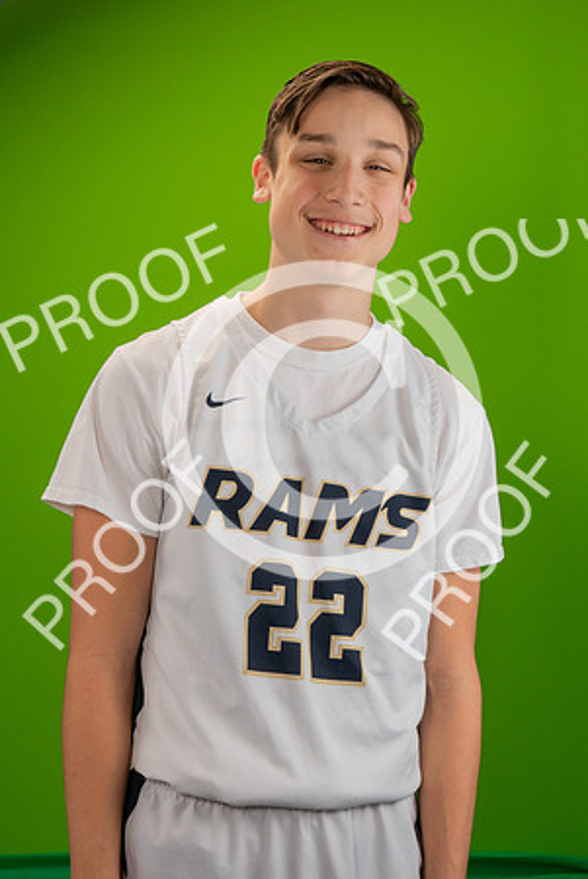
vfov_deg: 30.9
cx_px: 313
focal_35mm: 65
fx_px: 1590
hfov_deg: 20.9
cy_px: 426
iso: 800
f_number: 20
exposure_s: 1/60
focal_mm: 42
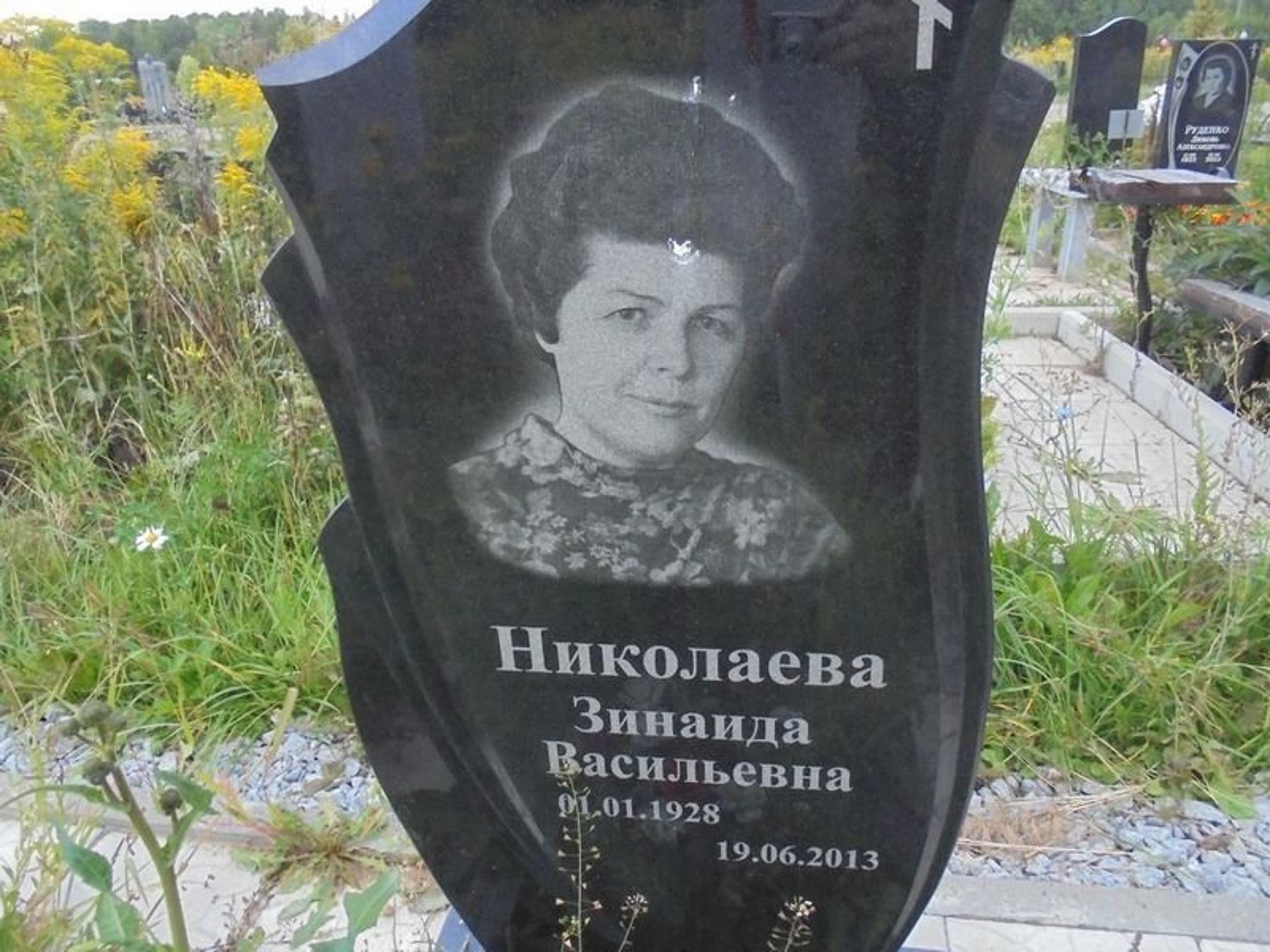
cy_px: 476
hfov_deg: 67.3
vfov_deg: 53.1
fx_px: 954
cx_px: 635
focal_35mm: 26
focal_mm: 4.6
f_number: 3.5
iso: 400
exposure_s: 1/200
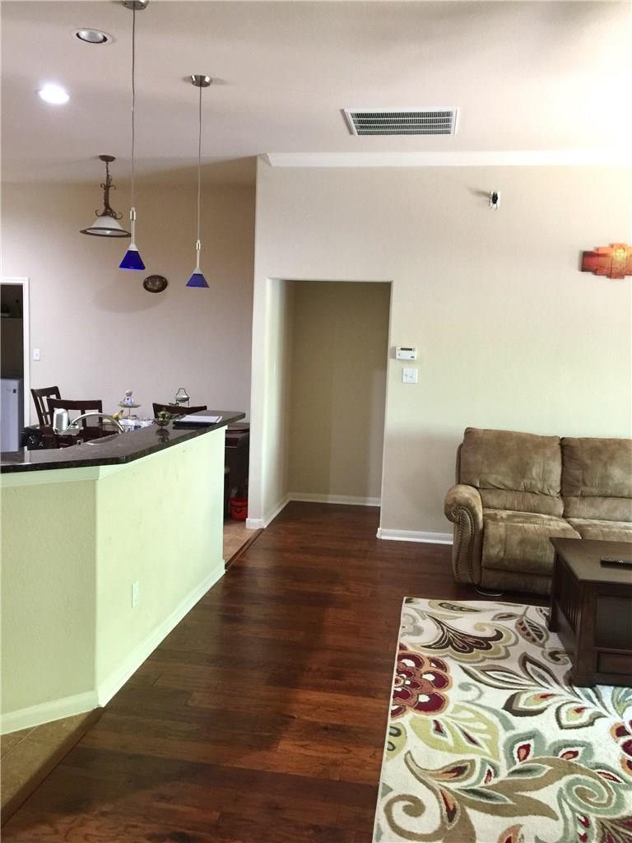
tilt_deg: -4.9
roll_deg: -1.3
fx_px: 706
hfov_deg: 48.2
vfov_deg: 61.7
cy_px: 422
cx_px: 316
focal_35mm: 29
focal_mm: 4.15
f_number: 2.2
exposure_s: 1/8
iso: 100
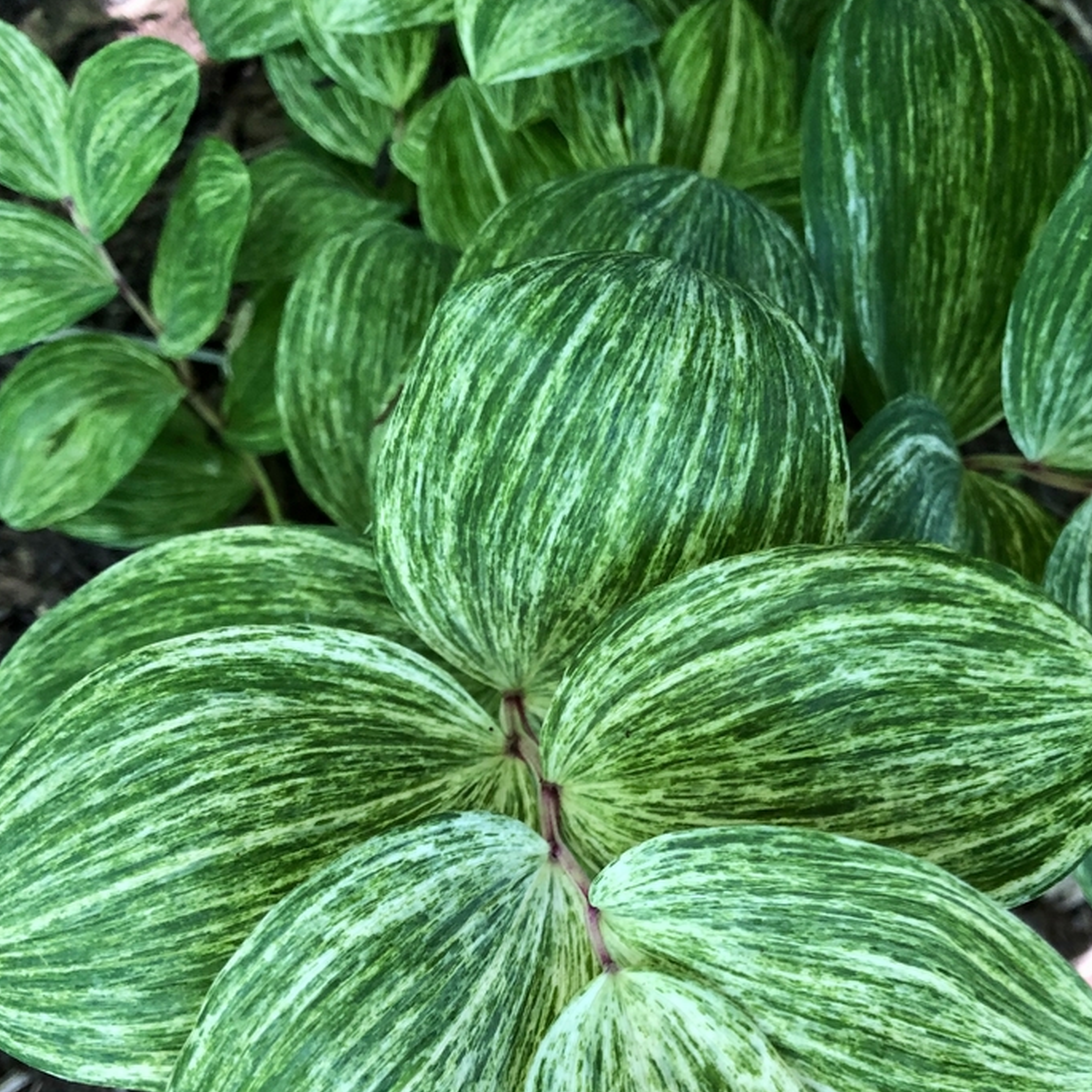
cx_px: 601
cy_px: 729
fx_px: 1321
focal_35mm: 37
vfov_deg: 44.3
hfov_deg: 44.9
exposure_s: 1/30
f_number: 1.8
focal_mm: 3.99
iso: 32
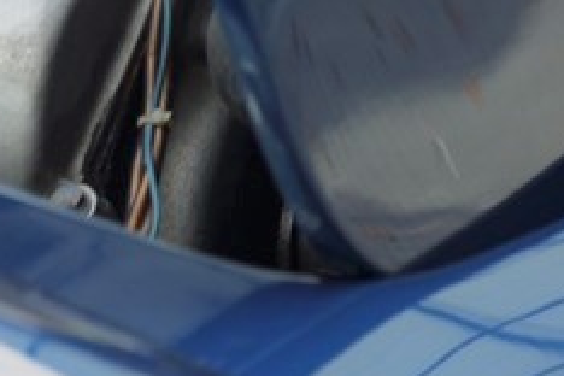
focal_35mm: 492
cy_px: -313
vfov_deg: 2.8
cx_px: -349
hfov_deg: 4.2
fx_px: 7707
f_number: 5
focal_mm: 120
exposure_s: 1/100
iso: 320
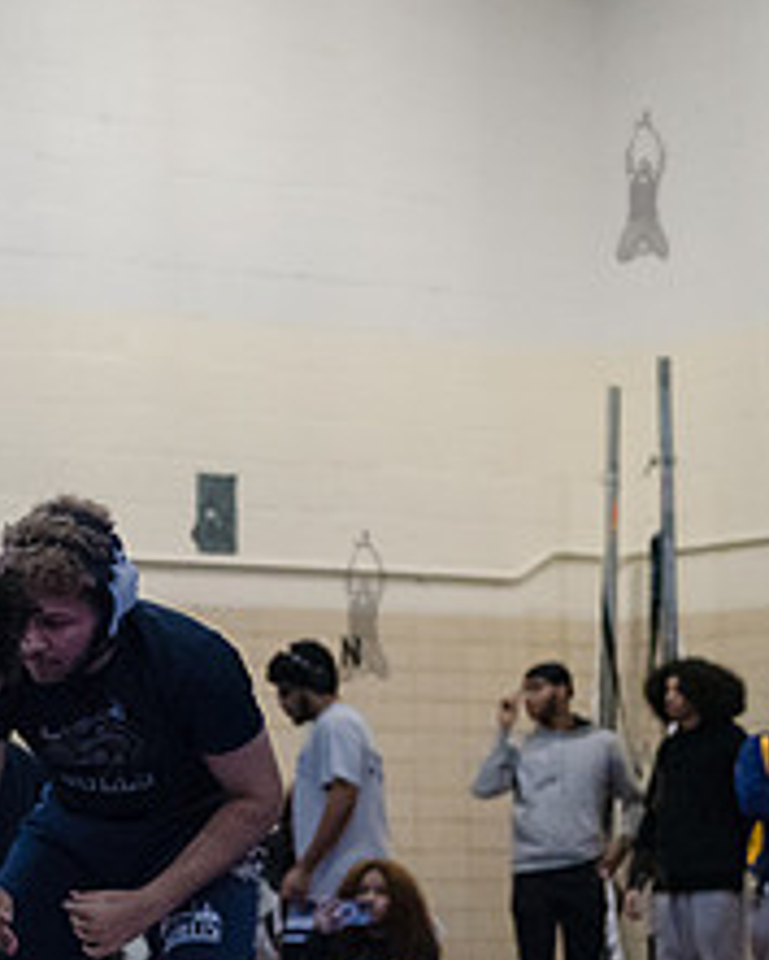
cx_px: -200
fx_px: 4208
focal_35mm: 148
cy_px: 814
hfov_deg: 10.2
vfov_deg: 12.9
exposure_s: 1/400
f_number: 3.2
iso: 6400
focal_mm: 60
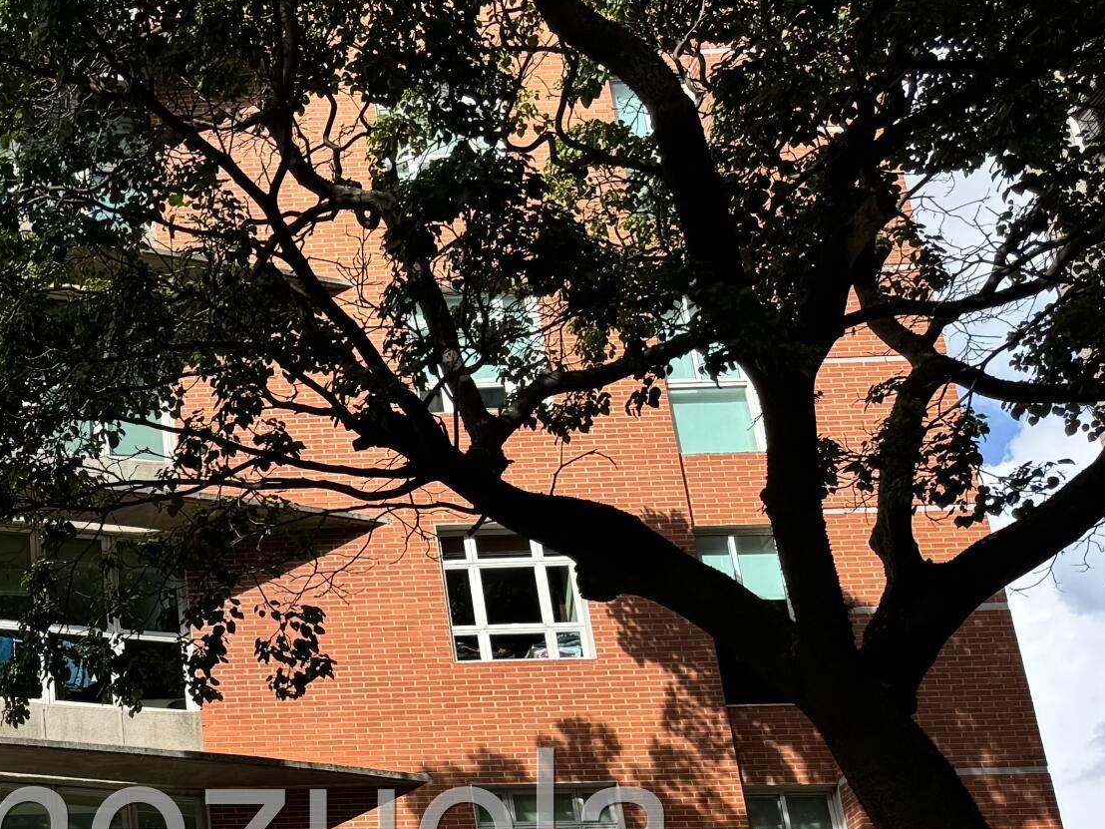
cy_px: 824
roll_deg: -0.9
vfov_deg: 21.8
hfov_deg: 25.3
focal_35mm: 65
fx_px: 2075
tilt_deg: +20.2
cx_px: -369
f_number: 1.78
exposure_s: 1/3802
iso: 80
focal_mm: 6.76
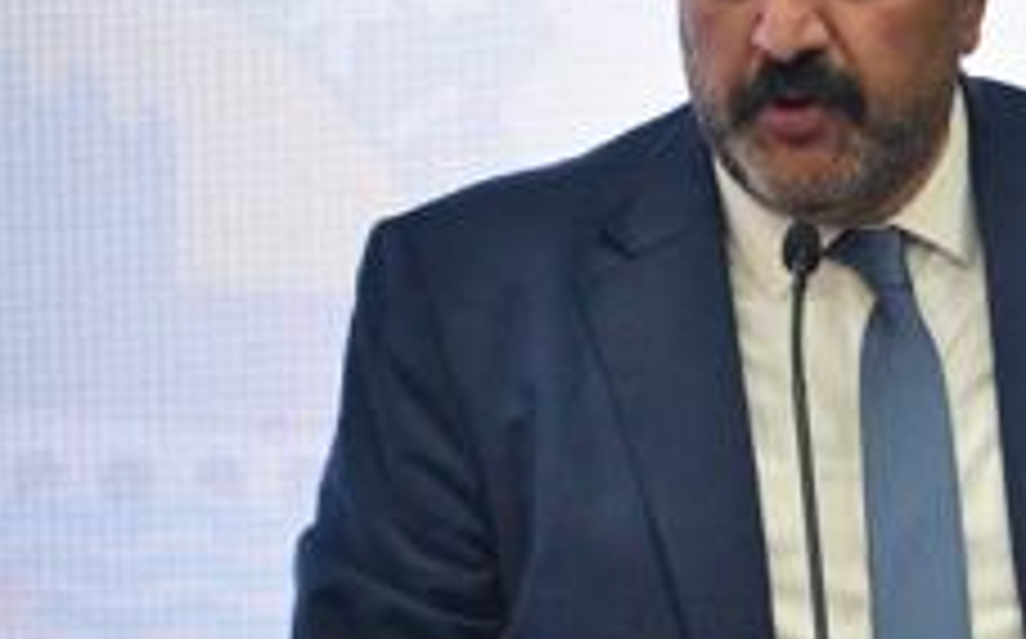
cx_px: 945
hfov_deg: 2.5
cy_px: 180
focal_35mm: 825
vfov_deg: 1.6
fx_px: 23046
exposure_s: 1/500
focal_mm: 300
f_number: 5.6
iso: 6400
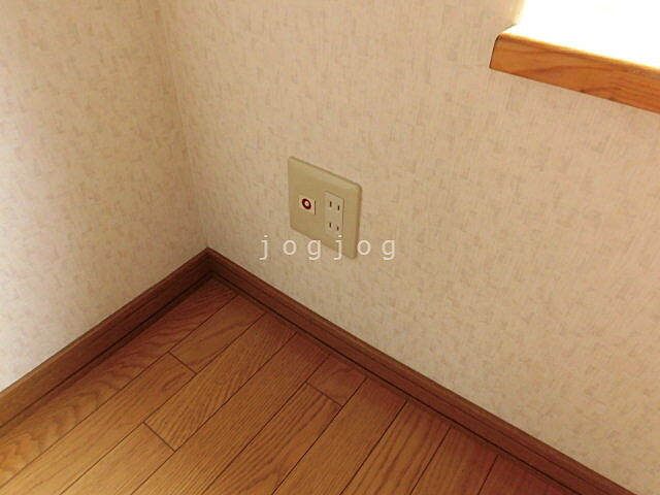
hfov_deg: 71.6
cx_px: 330
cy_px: 248
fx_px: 458
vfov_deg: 56.8
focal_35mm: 24
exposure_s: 1/80
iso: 125
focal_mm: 4.3
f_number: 3.1
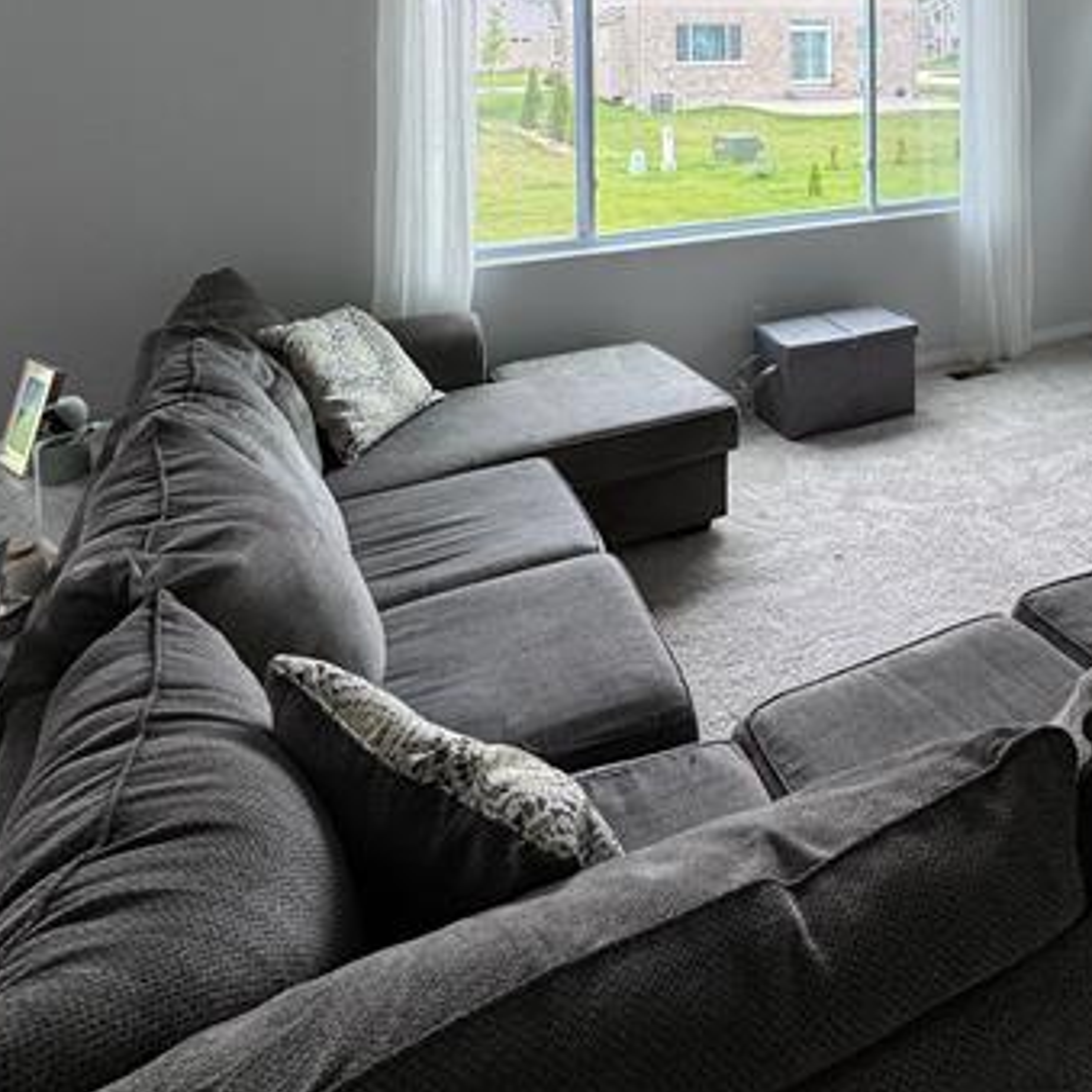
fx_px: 999
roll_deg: +1.4
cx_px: 831
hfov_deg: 54.4
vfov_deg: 49.6
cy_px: 68
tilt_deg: -2.2
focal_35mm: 28
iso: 50
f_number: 2.2
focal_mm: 2.22
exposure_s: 1/99
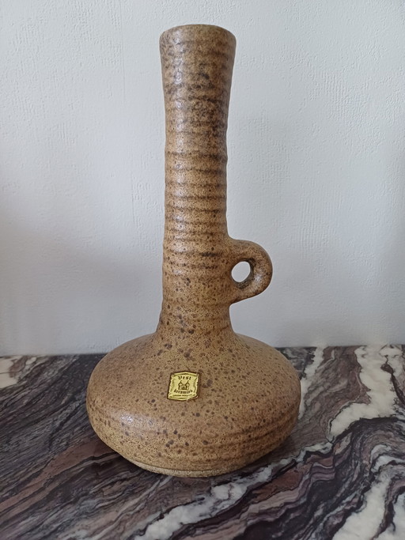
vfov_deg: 69.4
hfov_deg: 54.9
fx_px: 390
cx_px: 202
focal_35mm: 25
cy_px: 270
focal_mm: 4.65
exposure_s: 1/25
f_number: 1.8
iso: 640
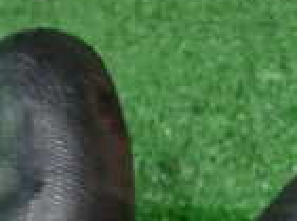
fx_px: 1095
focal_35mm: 128
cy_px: -63
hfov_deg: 13.5
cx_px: 565
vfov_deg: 11.3
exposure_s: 1/30
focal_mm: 5.4
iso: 500
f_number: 2.3
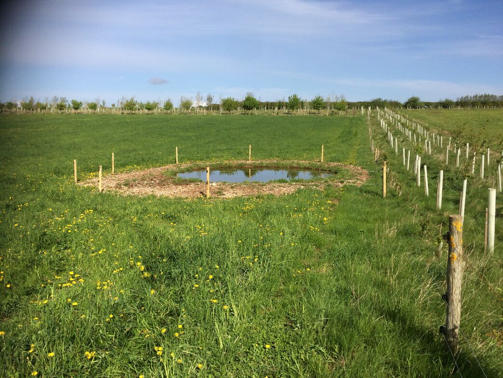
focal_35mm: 29
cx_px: 252
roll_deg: +1.2
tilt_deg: -9.6
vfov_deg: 48.2
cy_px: 189
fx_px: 421
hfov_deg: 61.7
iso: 32
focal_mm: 4.15
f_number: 2.2
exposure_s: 1/2933
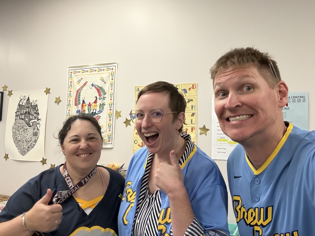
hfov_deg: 61.6
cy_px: 110
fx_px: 264
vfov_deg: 48.2
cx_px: 153
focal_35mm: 29
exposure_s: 1/60
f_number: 1.9
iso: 250
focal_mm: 2.69
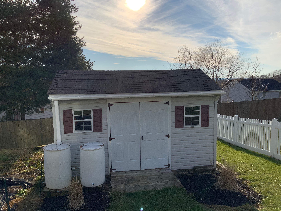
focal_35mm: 29
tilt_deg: -5.1
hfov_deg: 61.7
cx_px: 140
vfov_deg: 48.2
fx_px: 235
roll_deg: +0.8
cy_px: 106
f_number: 1.8
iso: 20
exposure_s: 1/4065
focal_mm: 3
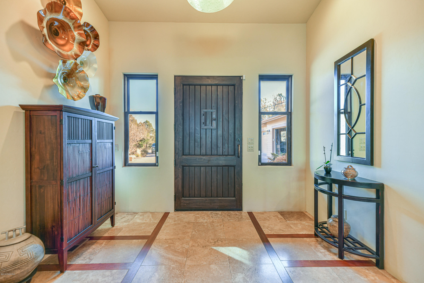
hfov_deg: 104.3
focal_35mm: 14
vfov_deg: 81.2
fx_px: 165
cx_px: 212
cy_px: 142
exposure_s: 1/25
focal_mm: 14
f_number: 18
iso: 640
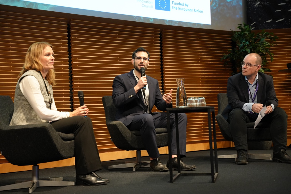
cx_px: 146
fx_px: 451
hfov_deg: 35.8
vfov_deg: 24.3
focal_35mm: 56
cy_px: 97
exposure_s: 1/160
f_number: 4
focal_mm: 55.8
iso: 4000
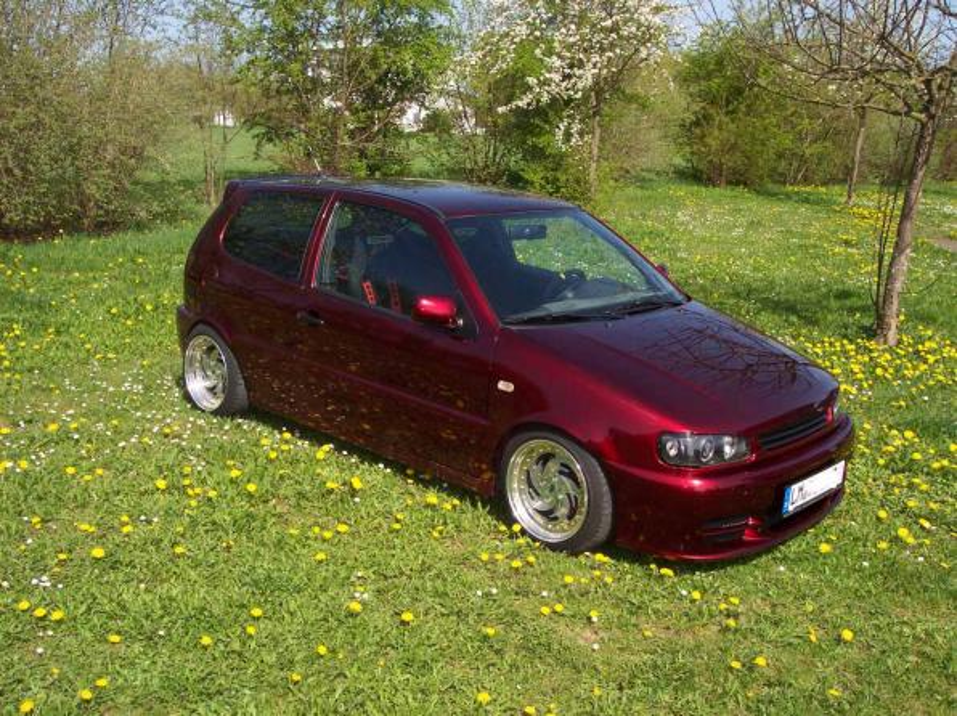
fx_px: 1050
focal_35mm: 38
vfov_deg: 37.7
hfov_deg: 49.0
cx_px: 478
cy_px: 358
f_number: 4.8
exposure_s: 1/500
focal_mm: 8
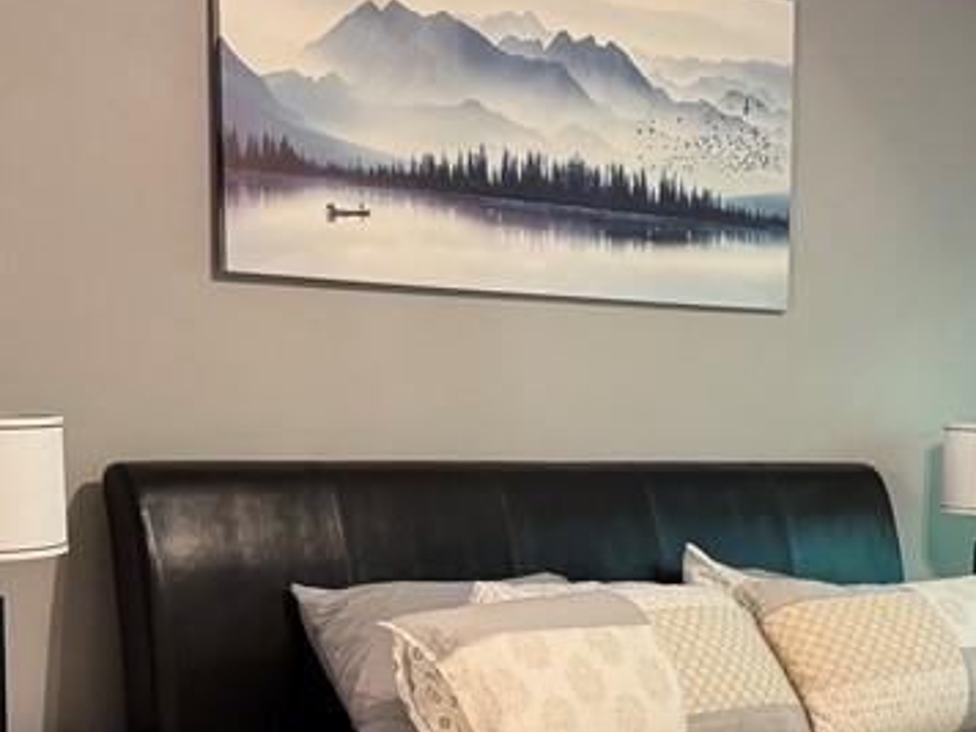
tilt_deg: -9.2
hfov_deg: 27.2
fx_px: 1945
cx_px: 875
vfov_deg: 21.0
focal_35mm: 69
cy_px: 625
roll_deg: -1.8
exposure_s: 1/60
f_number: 1.78
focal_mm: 6.76
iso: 500
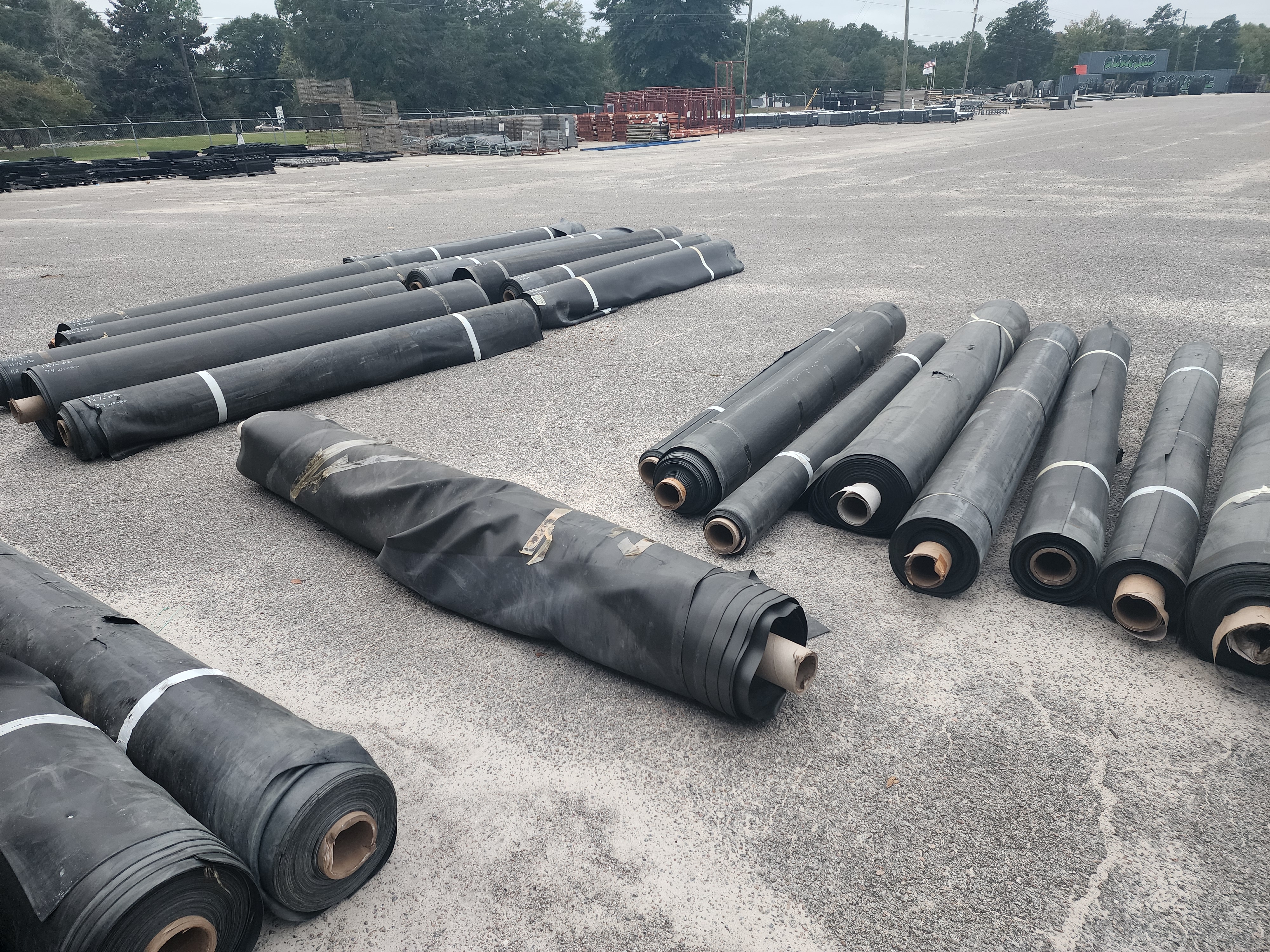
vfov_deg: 58.9
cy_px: 476
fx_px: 844
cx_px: 635
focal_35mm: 23
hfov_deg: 73.9
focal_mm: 6.4
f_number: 1.8
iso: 250
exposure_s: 1/120
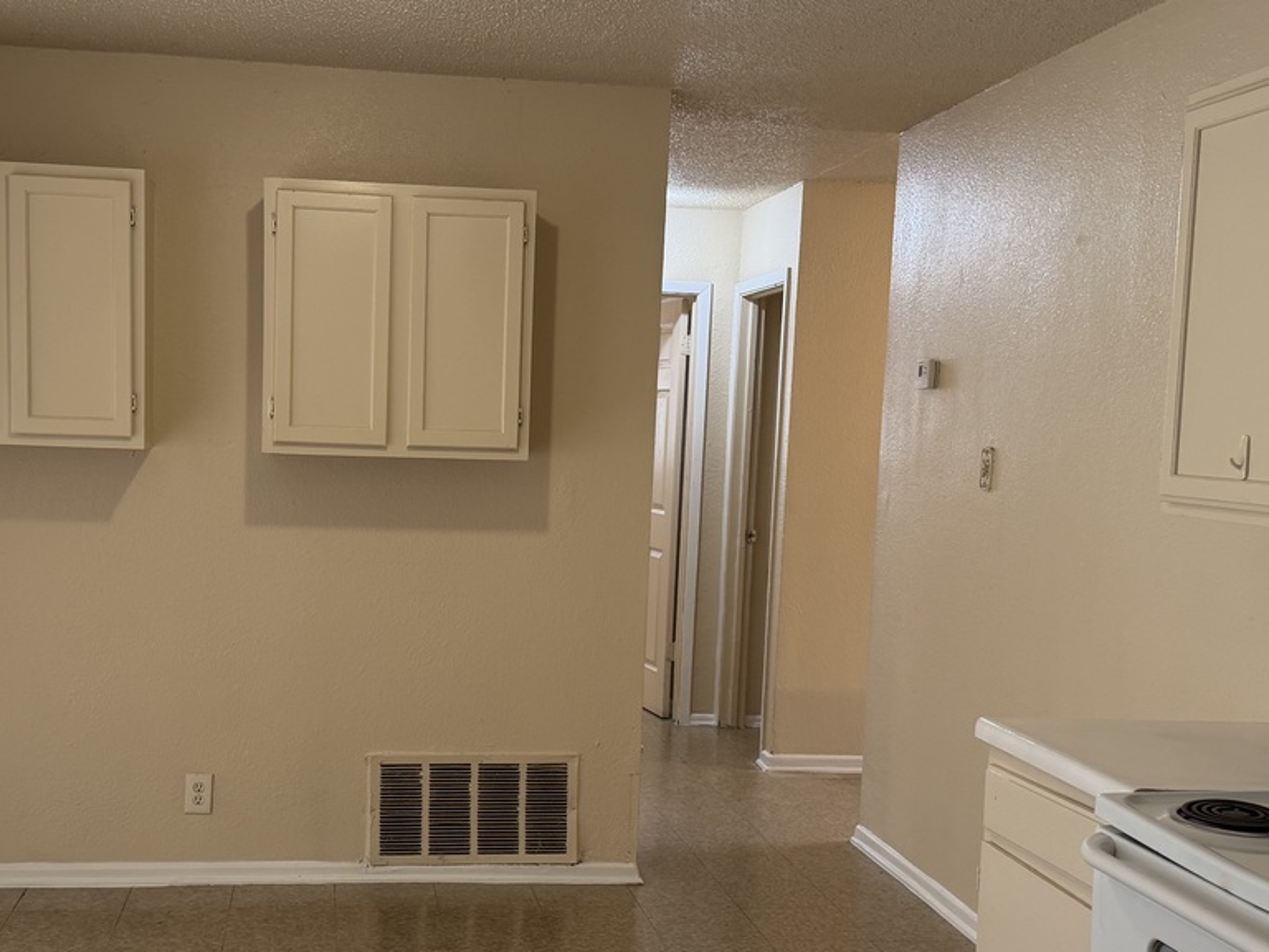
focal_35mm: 45
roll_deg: -2.5
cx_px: 512
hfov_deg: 41.9
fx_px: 1650
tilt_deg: -4.0
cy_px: 583
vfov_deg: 32.1
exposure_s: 1/60
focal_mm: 6.76
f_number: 1.78
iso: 125
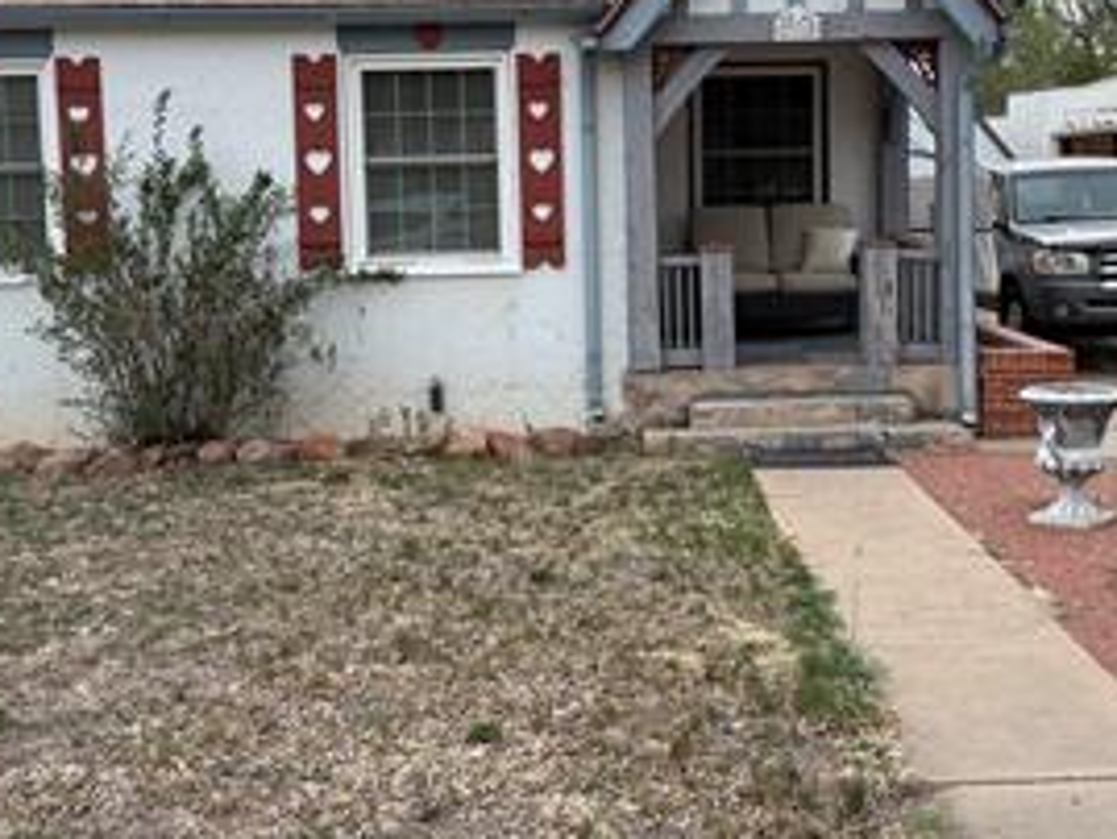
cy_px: 339
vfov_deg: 25.6
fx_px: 1840
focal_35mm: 57
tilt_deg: -5.2
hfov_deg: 33.8
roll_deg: +0.9
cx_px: 602
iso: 100
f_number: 1.78
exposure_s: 1/1770
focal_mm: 6.76
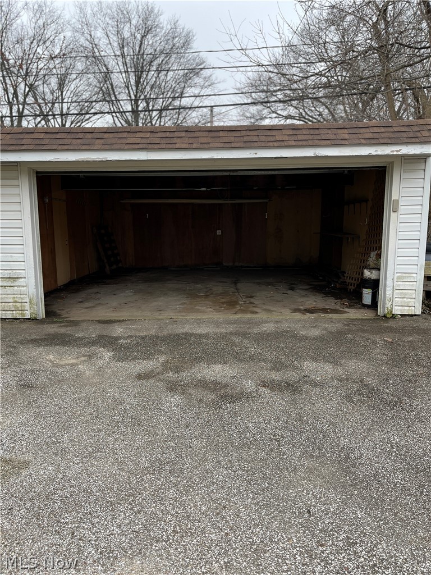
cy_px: 288
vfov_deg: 67.3
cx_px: 216
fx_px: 432
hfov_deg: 53.1
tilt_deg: -10.0
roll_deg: +1.7
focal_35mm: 26
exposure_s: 1/181
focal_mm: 5.1
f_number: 1.6
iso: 40
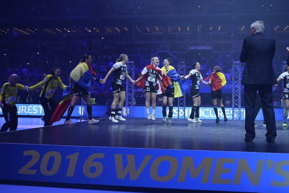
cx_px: 161
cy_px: 79
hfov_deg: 49.5
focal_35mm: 39
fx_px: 313
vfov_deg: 34.1
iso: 2000
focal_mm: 32
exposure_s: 1/640
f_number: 2.8
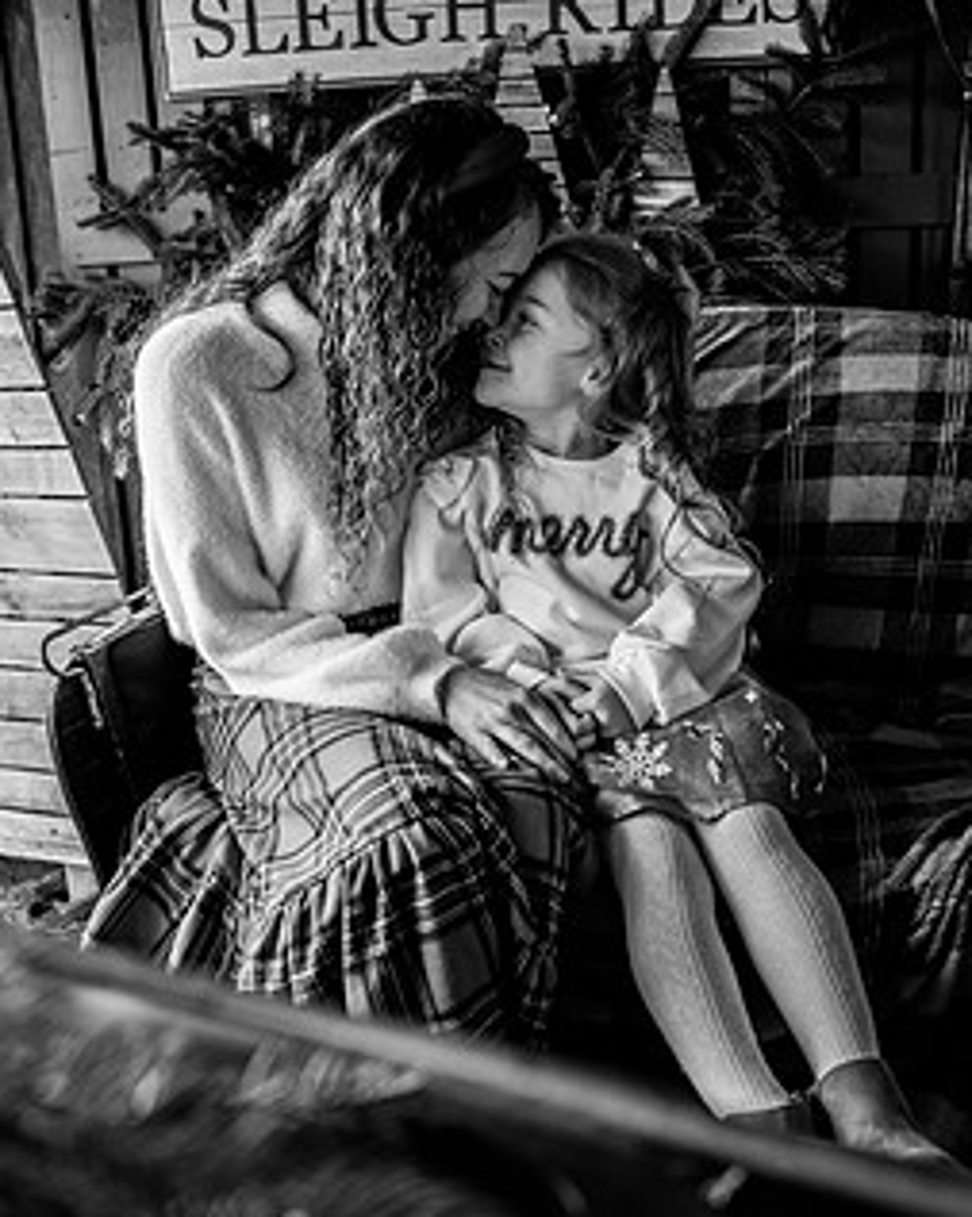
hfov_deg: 45.7
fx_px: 1152
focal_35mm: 32
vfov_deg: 55.6
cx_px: 450
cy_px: 541
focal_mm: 24
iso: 400
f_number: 3.2
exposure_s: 1/250
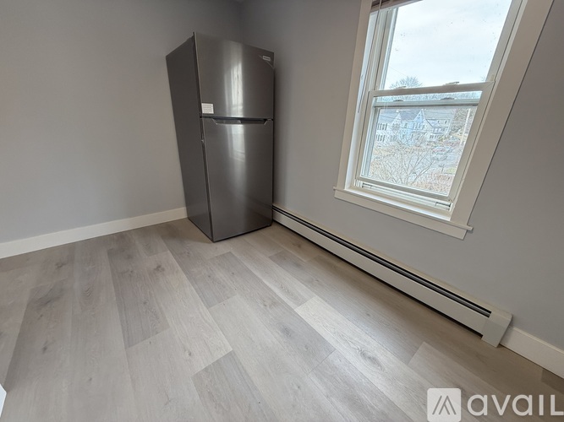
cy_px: 211
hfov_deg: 102.1
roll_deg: -1.7
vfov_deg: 85.7
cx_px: 282
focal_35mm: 14
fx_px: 228
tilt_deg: -21.4
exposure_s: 1/120
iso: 160
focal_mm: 2.22
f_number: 2.2
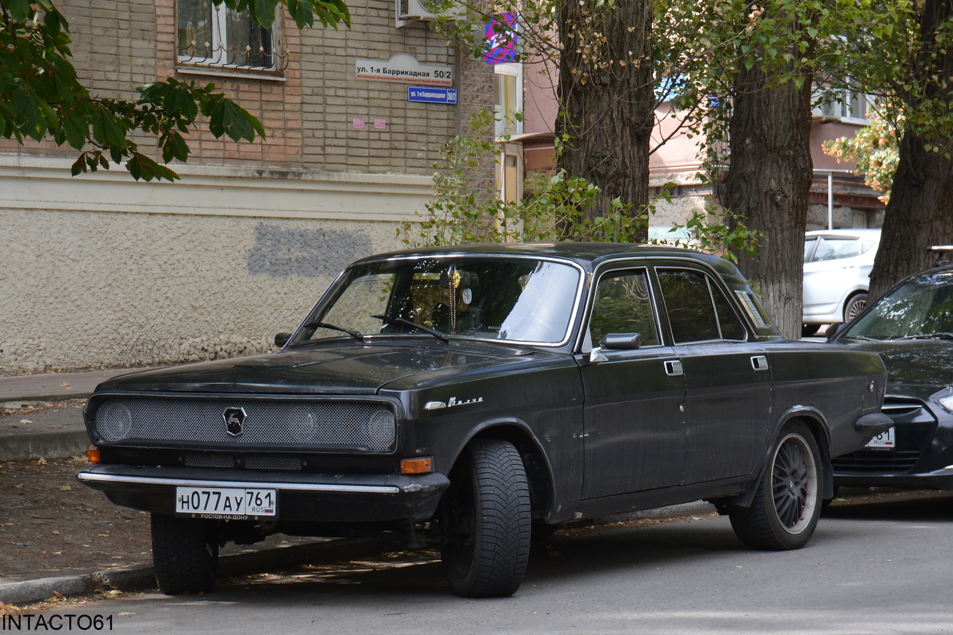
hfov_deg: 21.9
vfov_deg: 14.7
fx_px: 2461
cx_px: 476
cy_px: 318
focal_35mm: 93
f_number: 6.3
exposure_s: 1/160
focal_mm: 62
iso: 200
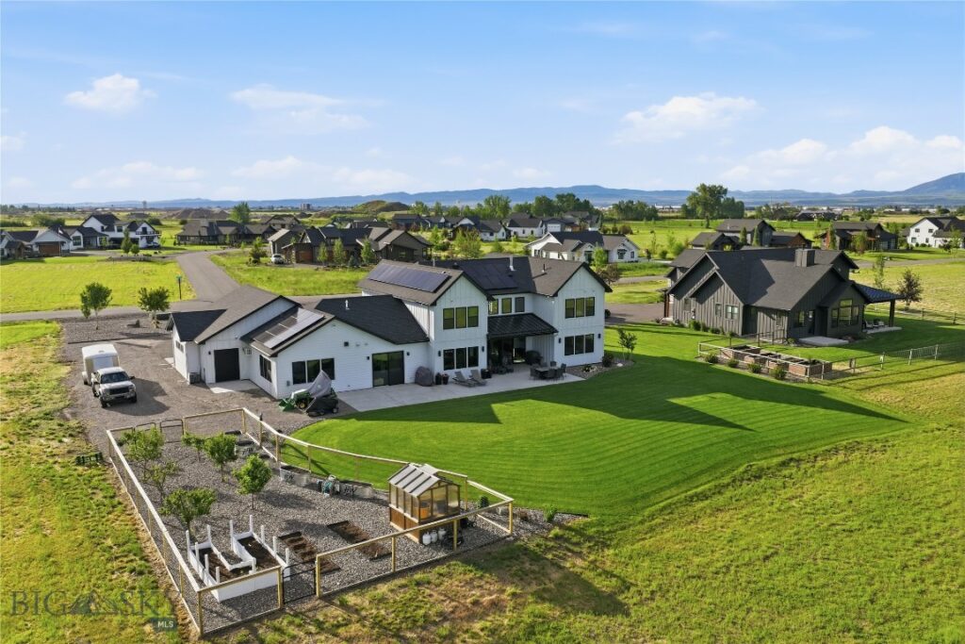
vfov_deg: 46.4
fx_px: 751
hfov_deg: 65.5
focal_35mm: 28
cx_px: 482
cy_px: 322
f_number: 2.8
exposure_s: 1/5000
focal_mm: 14.4
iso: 400
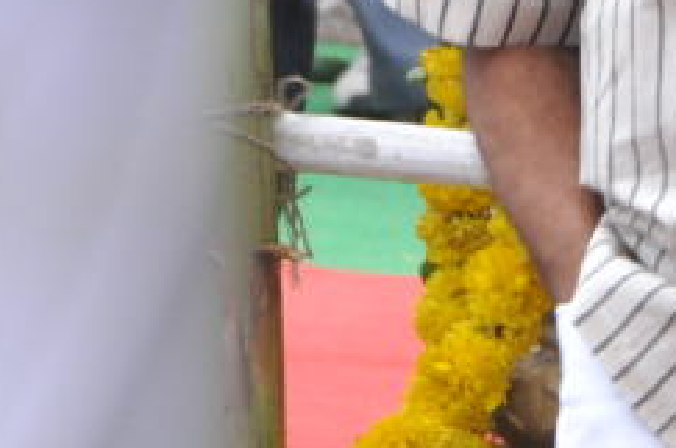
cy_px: -207
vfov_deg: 1.3
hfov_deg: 2.0
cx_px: 2206
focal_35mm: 1038
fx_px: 19458
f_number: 9
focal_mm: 105
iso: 250
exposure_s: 1/125
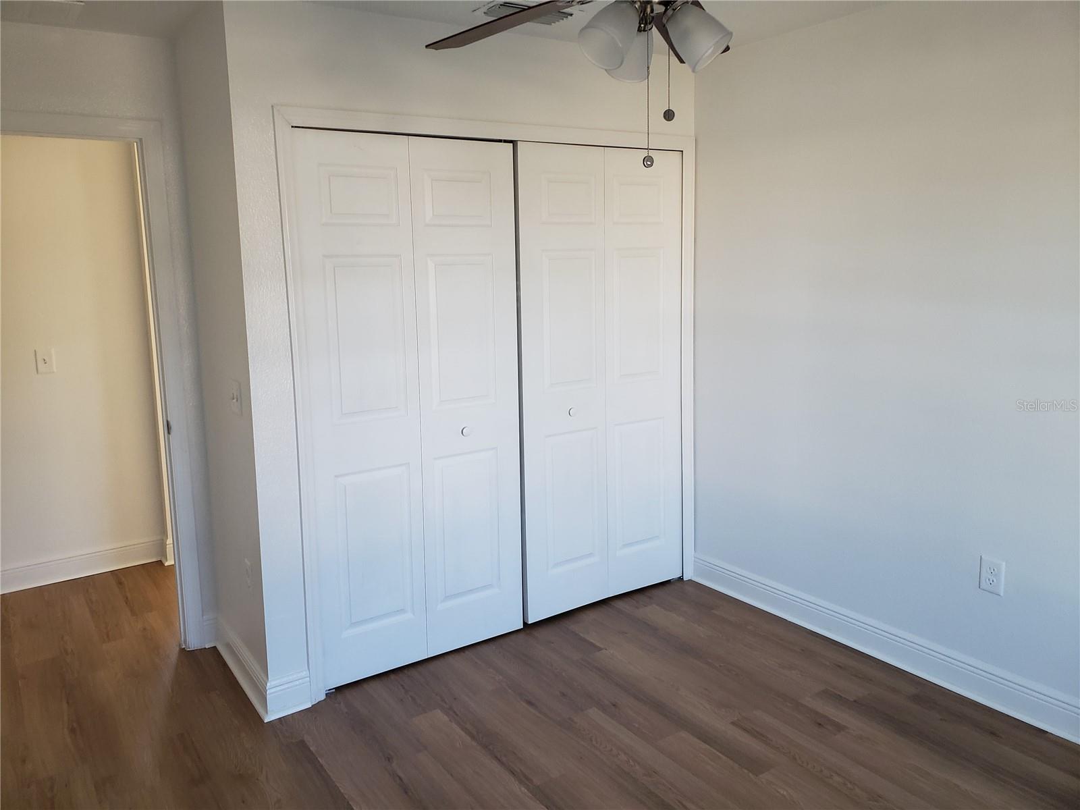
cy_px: 405
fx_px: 811
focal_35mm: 26
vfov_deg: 53.1
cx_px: 540
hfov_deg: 67.3
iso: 160
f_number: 2.4
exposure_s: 1/60
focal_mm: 4.3
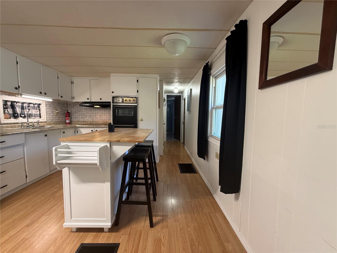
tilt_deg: -3.4
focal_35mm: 14
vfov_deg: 85.7
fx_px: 136
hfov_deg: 102.1
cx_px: 168
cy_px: 126
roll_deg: -0.7
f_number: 2.2
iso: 200
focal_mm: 2.22
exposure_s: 1/60
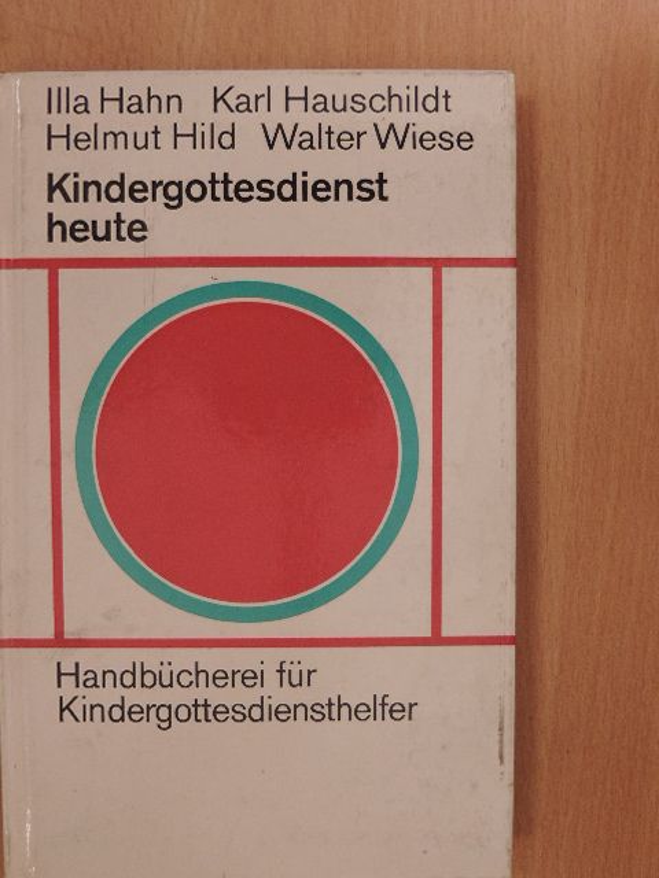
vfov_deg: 34.9
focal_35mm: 55
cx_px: 330
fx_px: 1396
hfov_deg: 26.6
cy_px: 439
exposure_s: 1/30
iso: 400
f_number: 3.7
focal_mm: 9.8
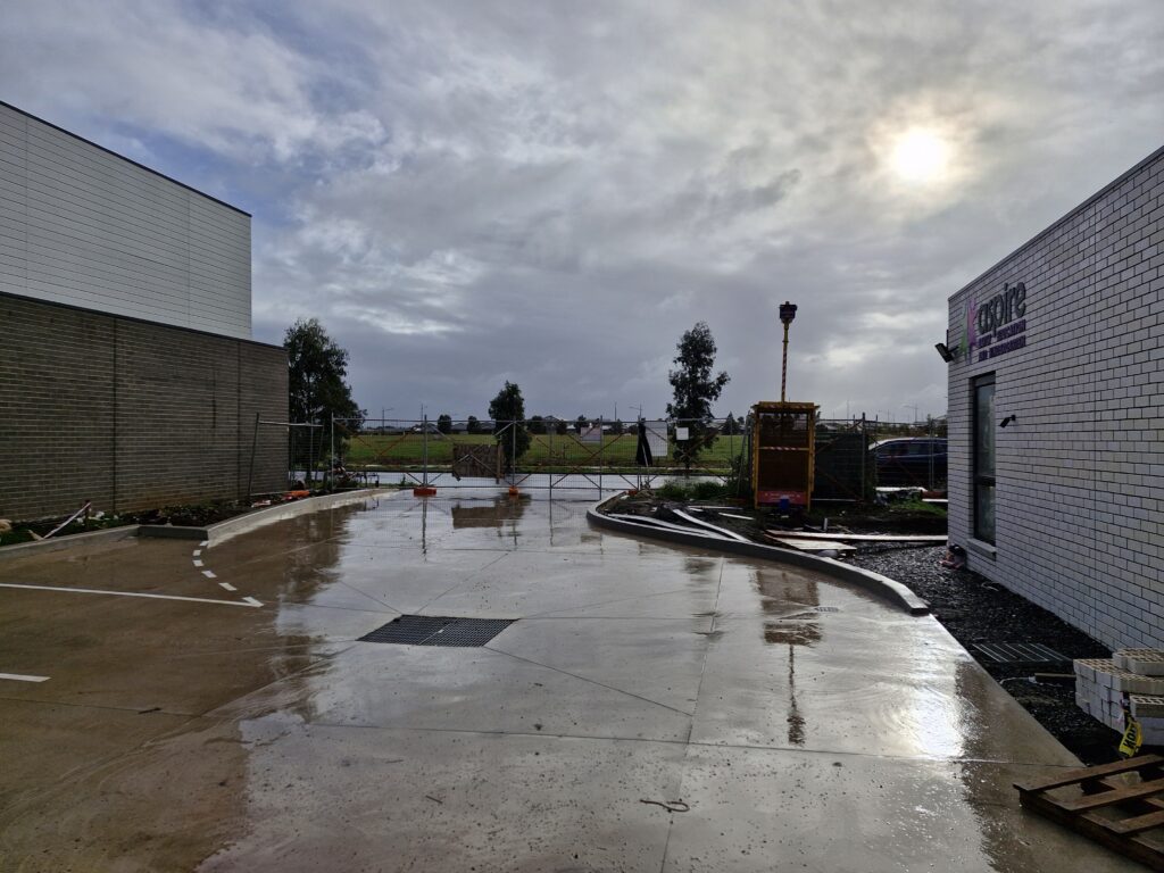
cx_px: 582
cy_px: 436
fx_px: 773
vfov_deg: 58.9
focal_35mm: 23
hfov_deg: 73.9
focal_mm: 5.54
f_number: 1.8
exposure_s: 1/5088
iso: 50
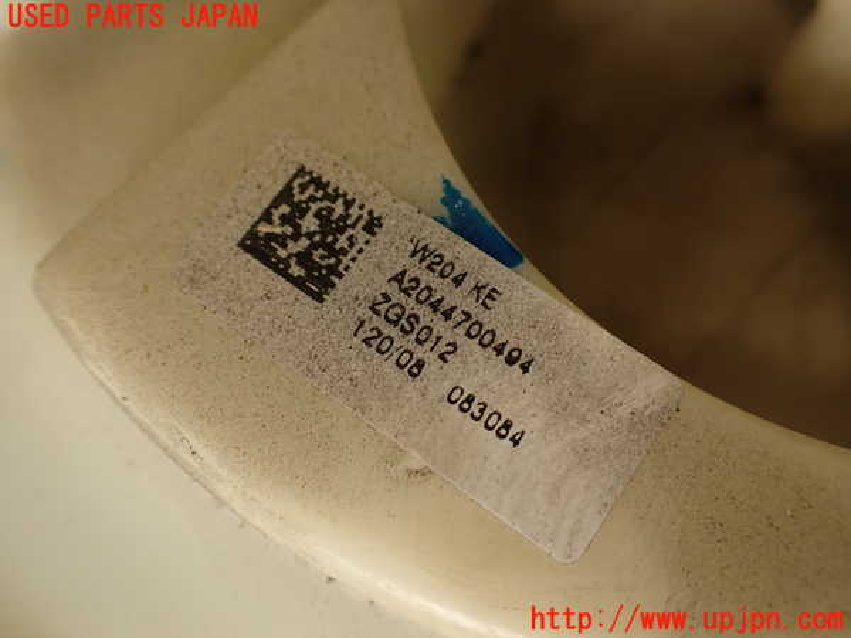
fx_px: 787
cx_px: 426
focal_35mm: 32
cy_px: 319
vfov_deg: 44.2
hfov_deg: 56.8
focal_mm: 5.79
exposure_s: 1/80
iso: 100
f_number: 2.4
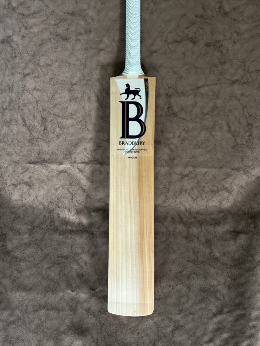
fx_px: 270
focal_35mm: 27
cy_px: 177
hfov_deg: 51.4
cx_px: 132
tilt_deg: -72.9
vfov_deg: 65.3
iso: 125
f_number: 1.5
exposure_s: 1/121
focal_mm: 5.7
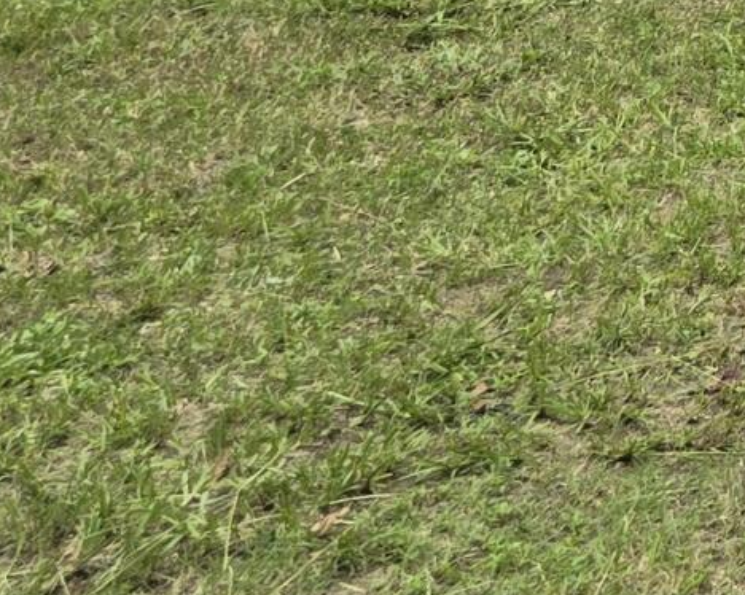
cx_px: 2170
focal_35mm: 144
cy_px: -861
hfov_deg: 10.2
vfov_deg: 9.5
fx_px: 3174
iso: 12
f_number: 1.7
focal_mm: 6.3
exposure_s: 1/394
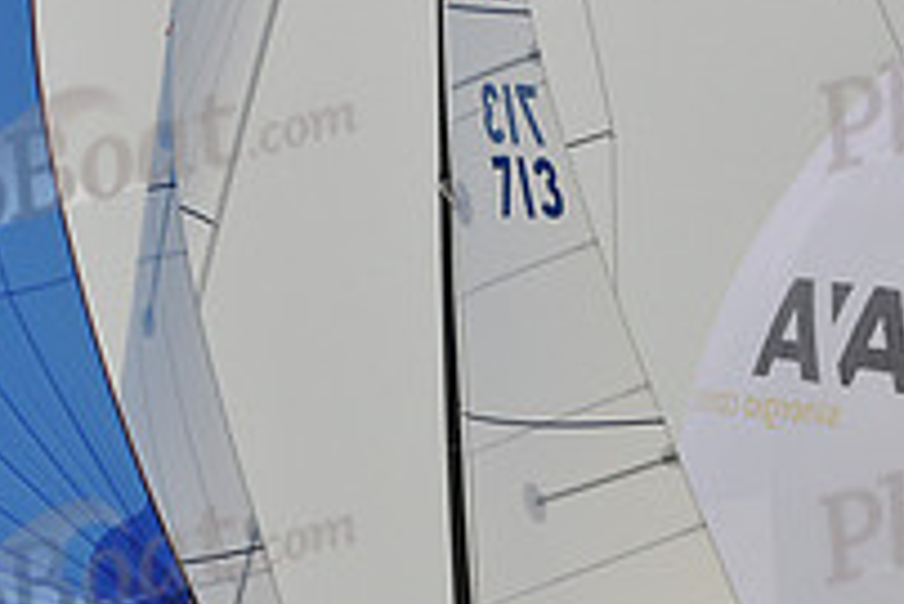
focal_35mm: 574
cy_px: 763
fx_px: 14424
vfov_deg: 2.4
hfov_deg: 3.6
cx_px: 591
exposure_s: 1/1250
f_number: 7.1
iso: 400
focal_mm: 200
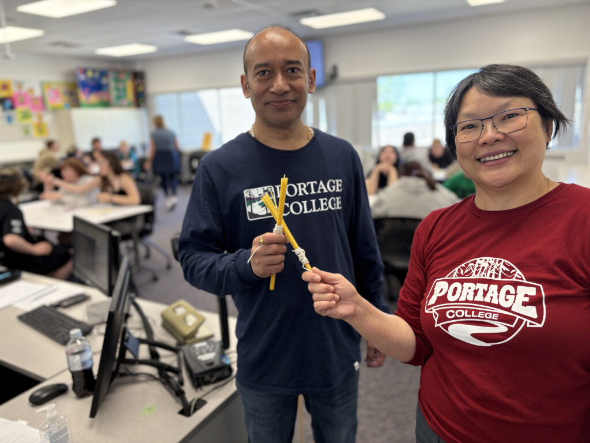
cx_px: 295
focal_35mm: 26
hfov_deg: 67.3
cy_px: 222
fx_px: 443
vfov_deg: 53.1
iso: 100
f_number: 1.6
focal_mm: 5.96
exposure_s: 1/90
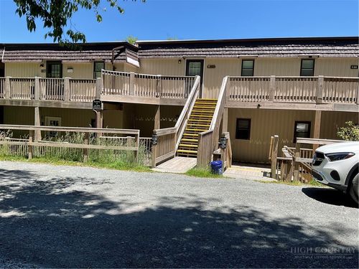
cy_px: 134
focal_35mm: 29
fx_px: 301
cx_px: 180
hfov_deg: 61.7
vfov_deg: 48.2
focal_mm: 3
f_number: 1.8
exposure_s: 1/1168
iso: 16
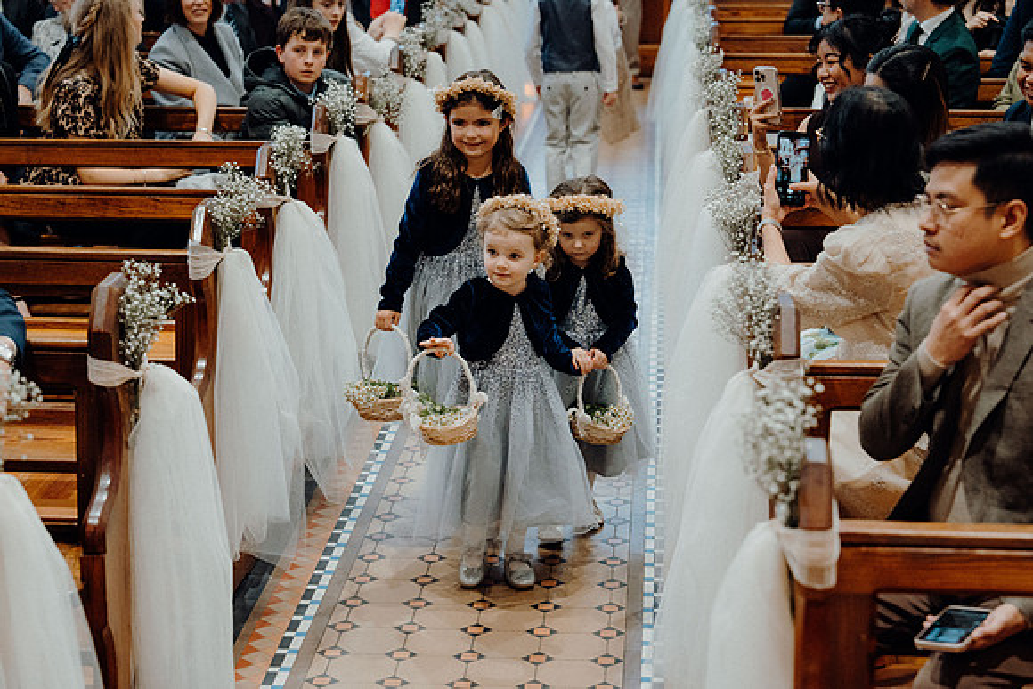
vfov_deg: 19.5
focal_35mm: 70
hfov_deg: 28.8
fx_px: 2009
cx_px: 516
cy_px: 344
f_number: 3.5
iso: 3200
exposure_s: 1/160
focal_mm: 70
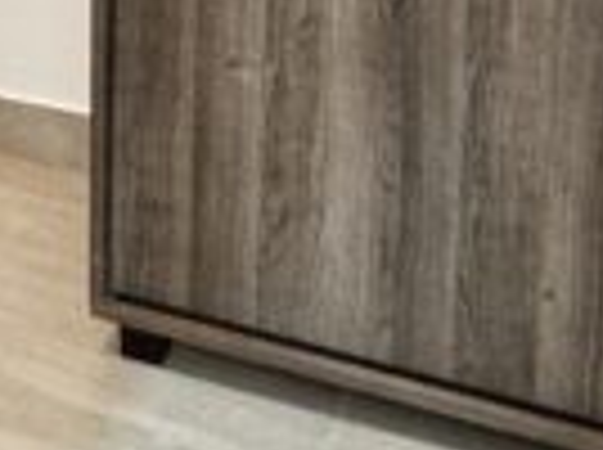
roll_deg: +2.3
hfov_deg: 15.8
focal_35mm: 107
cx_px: -477
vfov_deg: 12.2
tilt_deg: -6.7
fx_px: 1861
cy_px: -450
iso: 200
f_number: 2.2
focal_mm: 2.22
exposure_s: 1/100
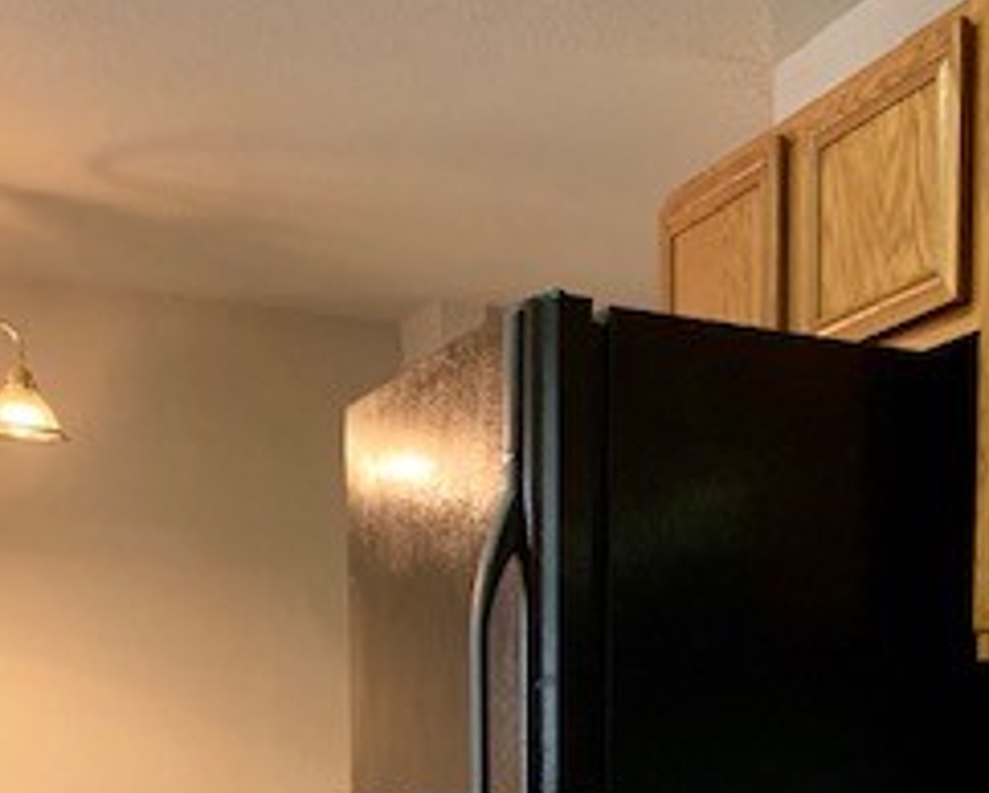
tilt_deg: -4.5
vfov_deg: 20.8
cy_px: 1034
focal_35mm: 67
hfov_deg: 28.0
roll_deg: +0.2
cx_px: 719
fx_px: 1963
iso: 320
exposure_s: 1/60
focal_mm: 4.25
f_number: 1.8
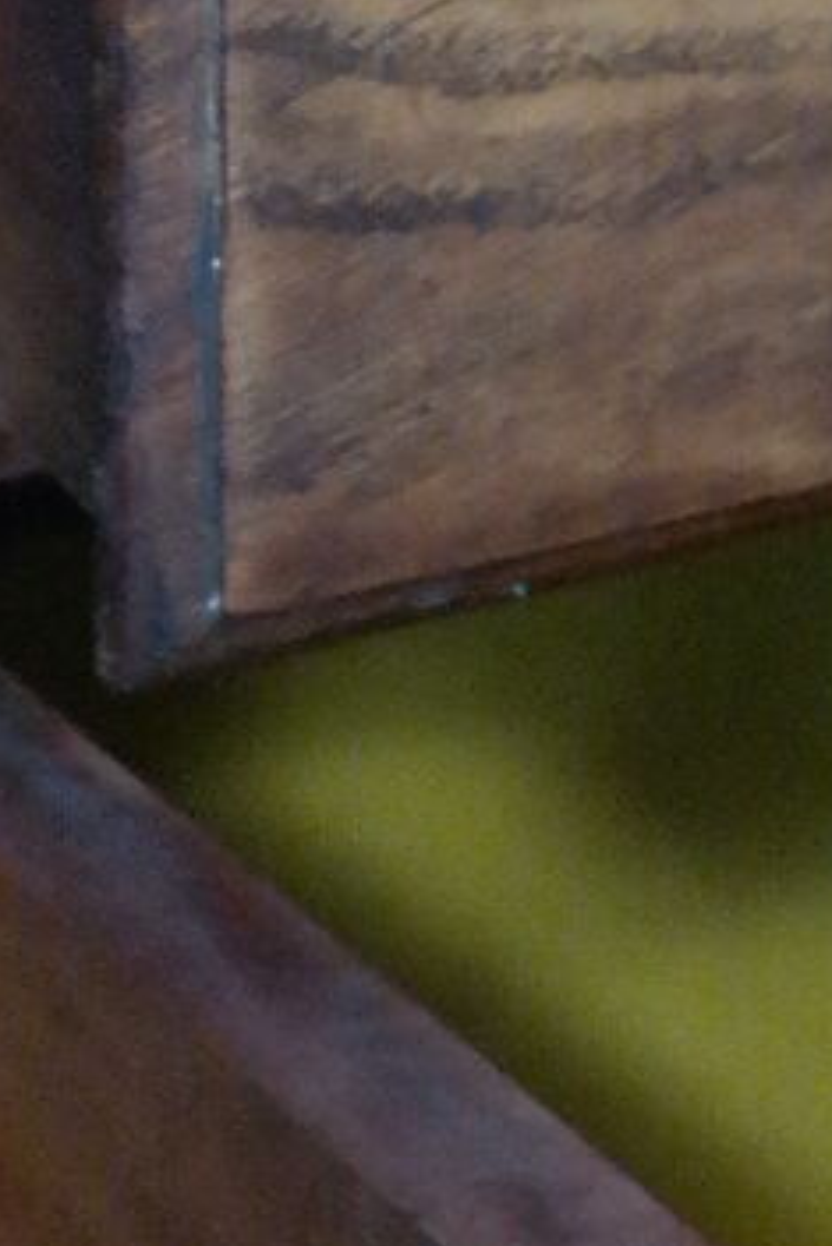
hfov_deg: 8.2
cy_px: 81
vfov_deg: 12.6
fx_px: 5610
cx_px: 1437
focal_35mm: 162
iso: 3200
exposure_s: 1/30
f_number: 3.5
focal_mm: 22
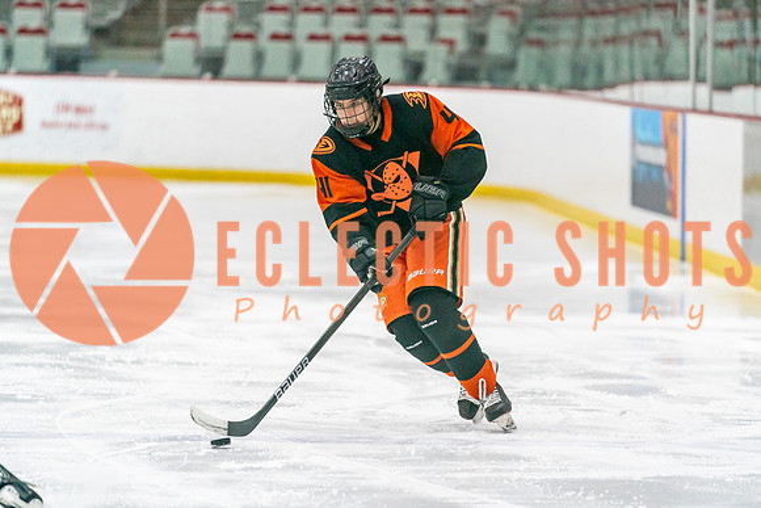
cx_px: 442
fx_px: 5366
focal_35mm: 254
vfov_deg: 5.4
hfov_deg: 8.1
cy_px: 280
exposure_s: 1/1250
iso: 3200
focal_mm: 200
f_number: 2.8
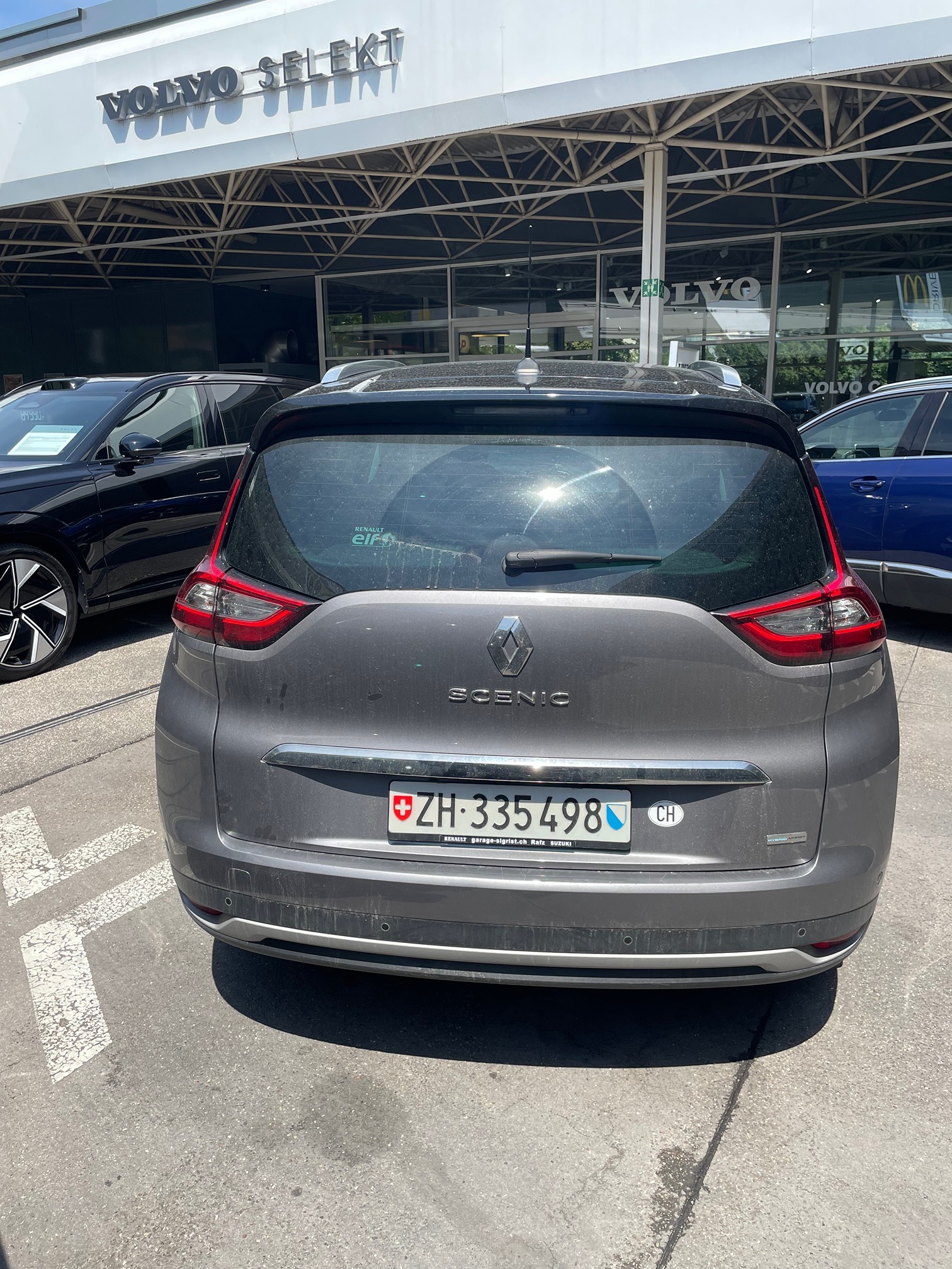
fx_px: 953
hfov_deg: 53.1
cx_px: 476
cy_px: 634
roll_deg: +1.4
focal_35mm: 26
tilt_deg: -12.9
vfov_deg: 67.3
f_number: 1.6
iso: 32
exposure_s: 1/1887
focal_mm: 4.2
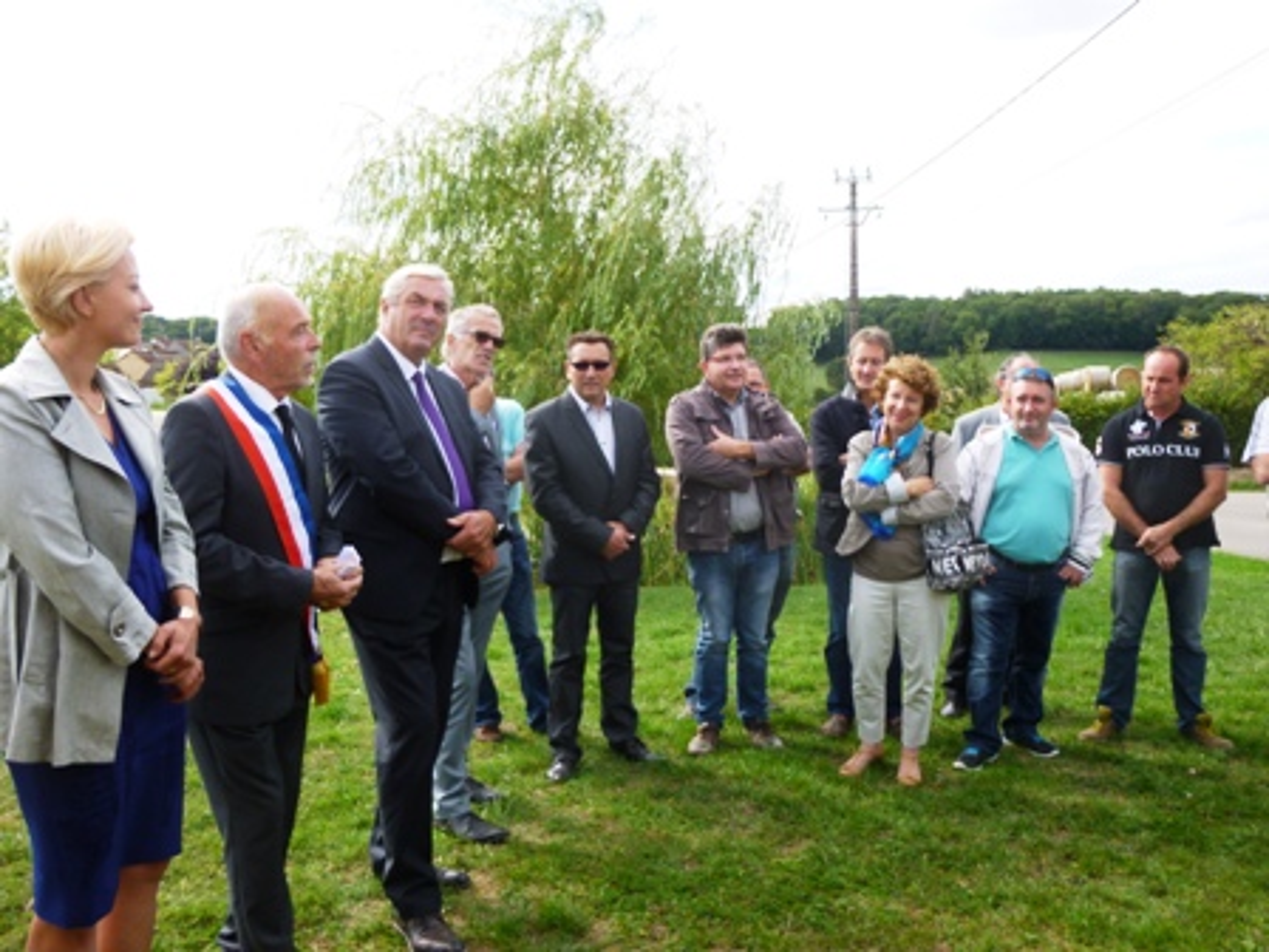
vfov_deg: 48.2
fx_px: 1063
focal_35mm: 29
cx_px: 634
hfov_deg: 61.7
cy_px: 476
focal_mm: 5.2
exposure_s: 1/320
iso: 100
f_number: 3.3
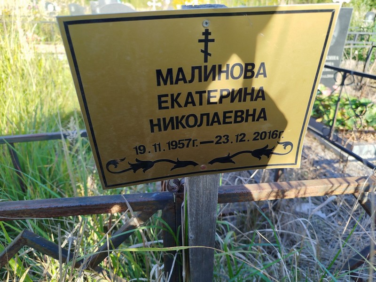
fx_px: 261
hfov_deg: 71.6
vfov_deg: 56.8
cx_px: 188
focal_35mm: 24
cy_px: 141
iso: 50
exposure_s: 1/215
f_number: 1.7
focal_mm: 5.31
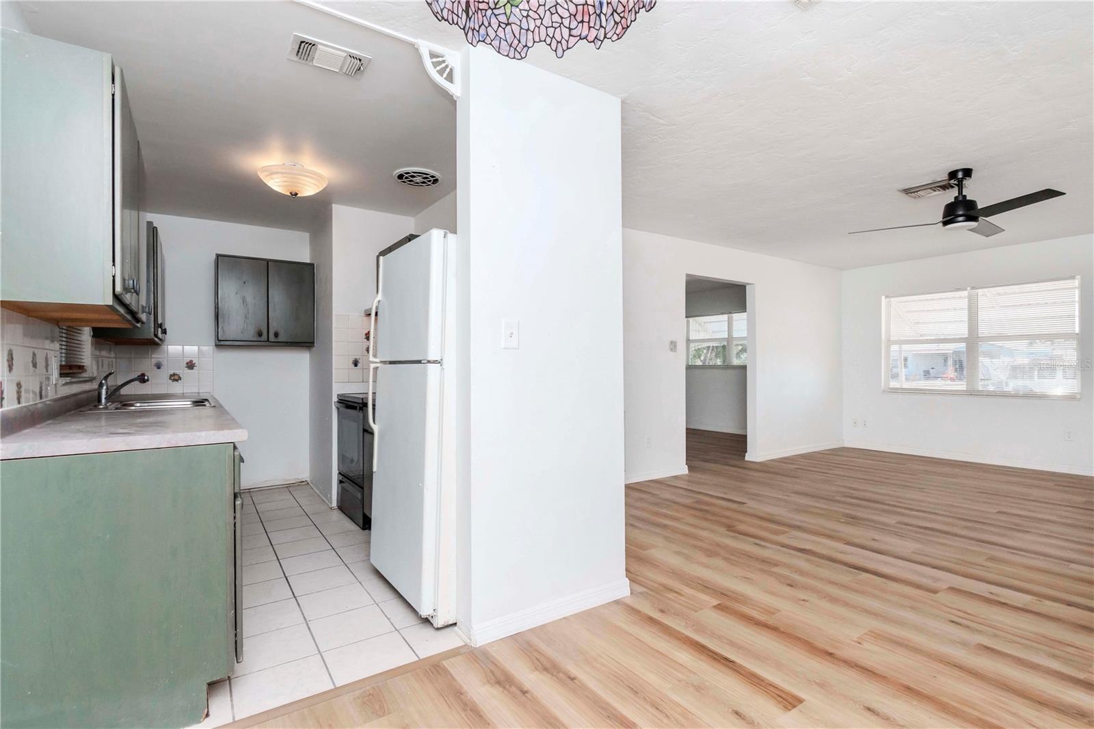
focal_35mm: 16
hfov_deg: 95.0
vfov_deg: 72.0
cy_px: 364
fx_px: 501
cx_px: 547
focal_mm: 11
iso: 500
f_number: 9
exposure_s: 1/200
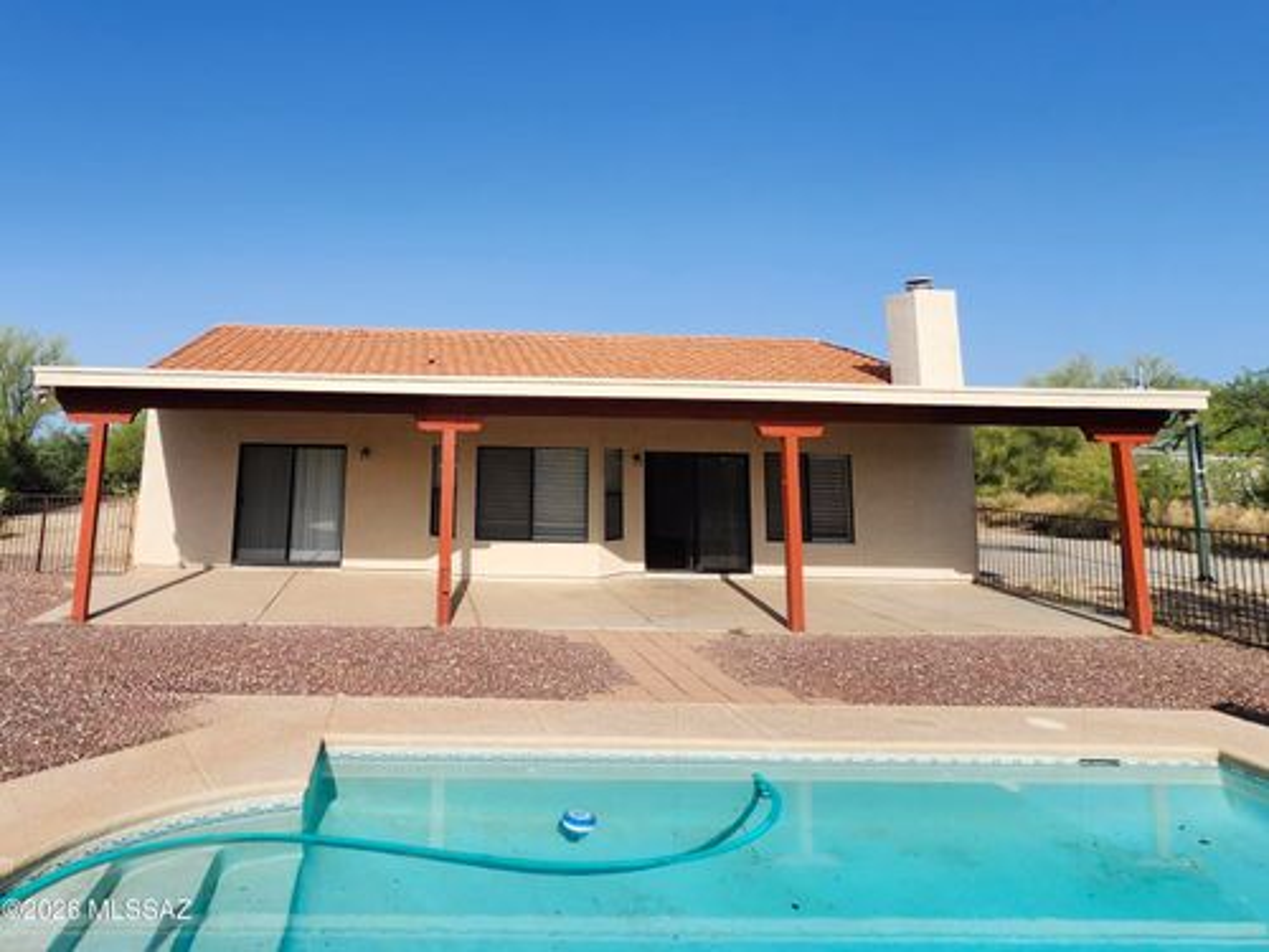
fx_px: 477
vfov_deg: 89.9
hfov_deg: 106.2
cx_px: 634
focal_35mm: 13
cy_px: 476
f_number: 2.2
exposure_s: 1/1992
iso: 40
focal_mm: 1.74
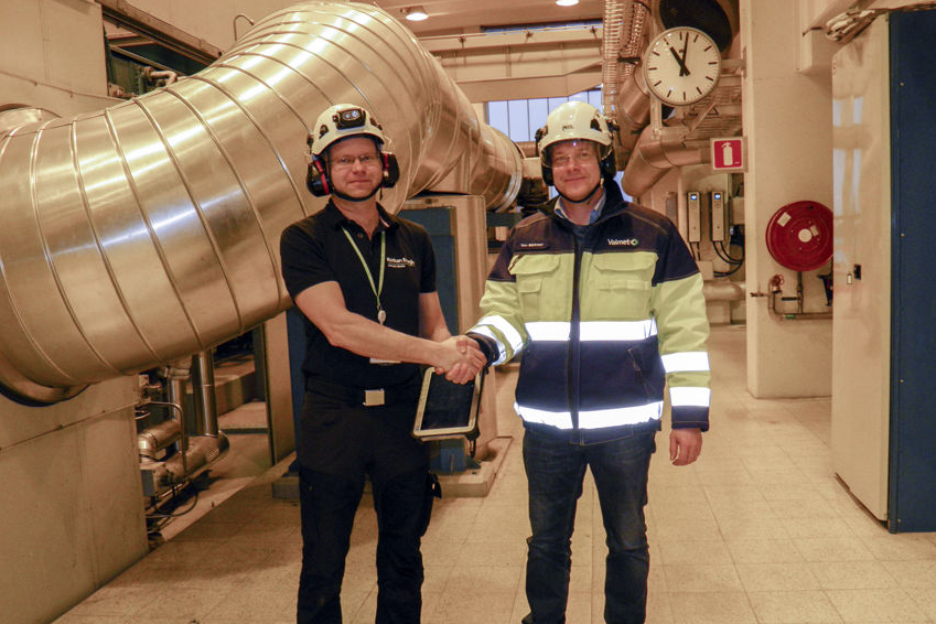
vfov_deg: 41.1
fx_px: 832
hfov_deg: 58.7
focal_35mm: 32
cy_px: 349
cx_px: 470
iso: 100
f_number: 3
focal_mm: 5.5
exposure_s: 1/40
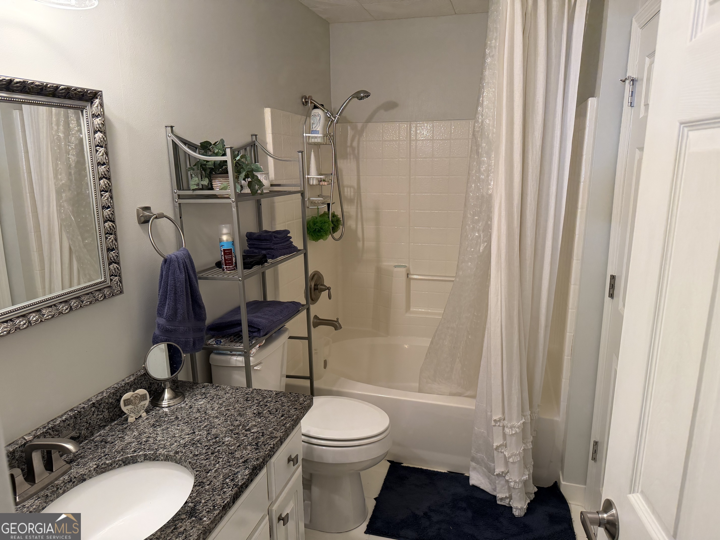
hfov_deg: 71.6
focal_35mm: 24
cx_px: 360
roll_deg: +0.7
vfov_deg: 56.8
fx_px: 499
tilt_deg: -12.5
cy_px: 270
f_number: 1.78
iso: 200
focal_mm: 6.76
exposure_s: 1/60
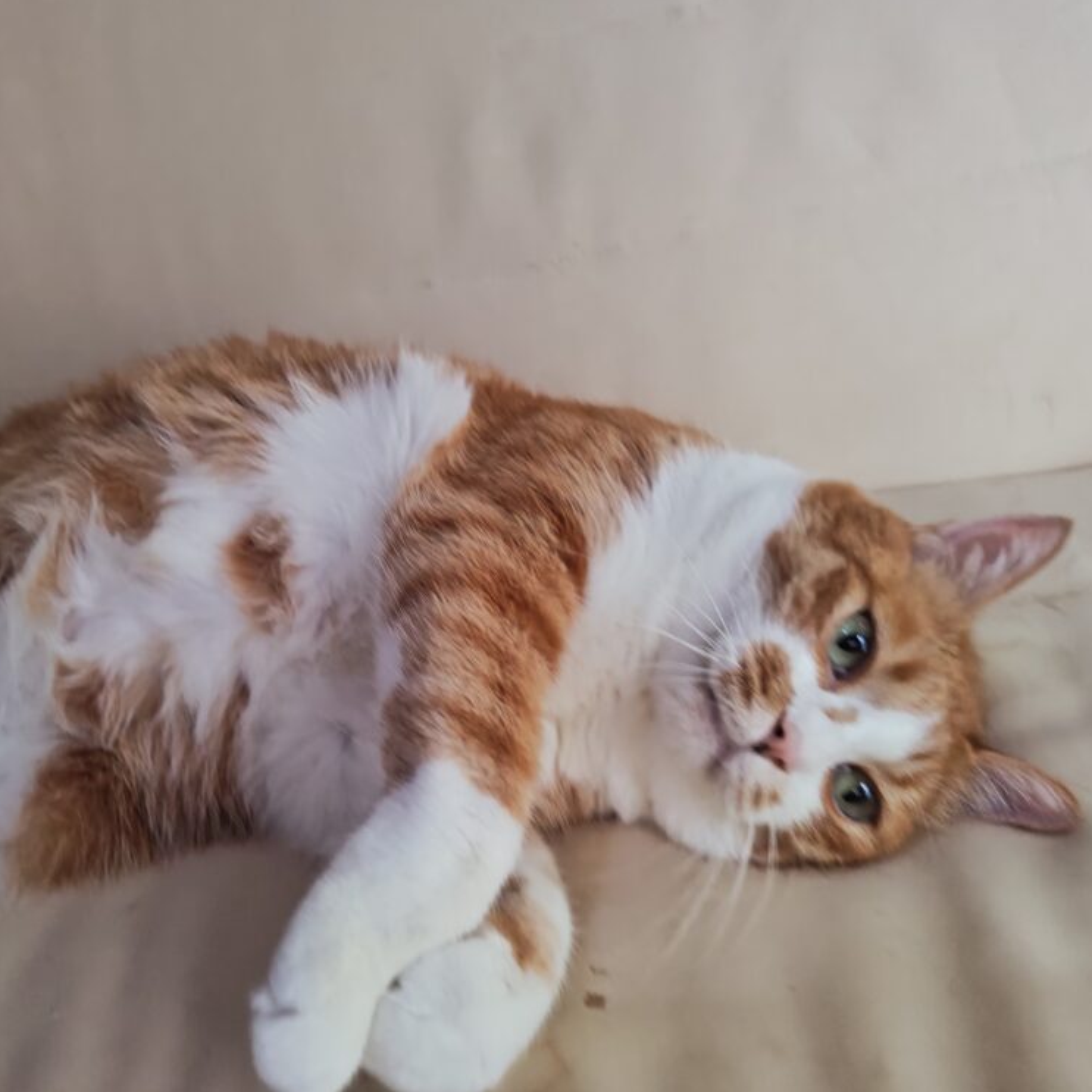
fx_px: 999
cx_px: 419
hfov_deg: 56.7
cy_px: 534
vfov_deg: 57.3
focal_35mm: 28
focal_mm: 5.56
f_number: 1.9
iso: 1043
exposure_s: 1/20
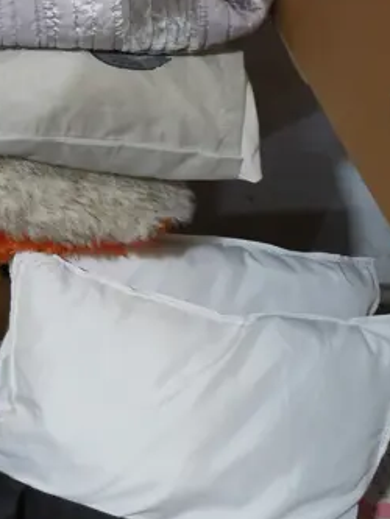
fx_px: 1291
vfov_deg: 22.3
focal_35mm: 86
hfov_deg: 16.6
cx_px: -47
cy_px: 79
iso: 500
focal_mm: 14
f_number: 3.5
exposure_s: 1/60
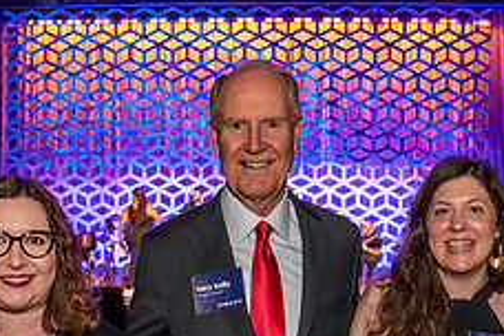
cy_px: 366
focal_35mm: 61
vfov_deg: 21.2
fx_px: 854
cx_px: 192
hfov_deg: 32.7
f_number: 3.5
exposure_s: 1/160
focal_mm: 24
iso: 2500
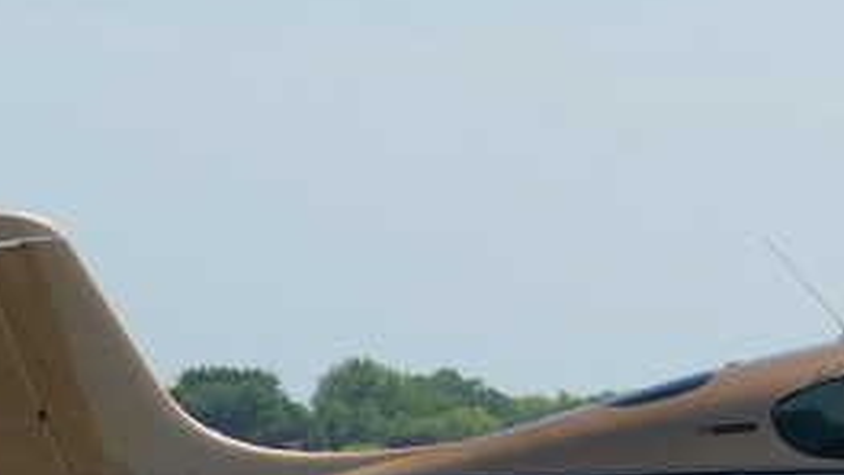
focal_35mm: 433
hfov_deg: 5.0
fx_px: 9691
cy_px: 454
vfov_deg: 2.8
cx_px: 822
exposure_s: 1/1600
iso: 125
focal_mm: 61.93
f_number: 4
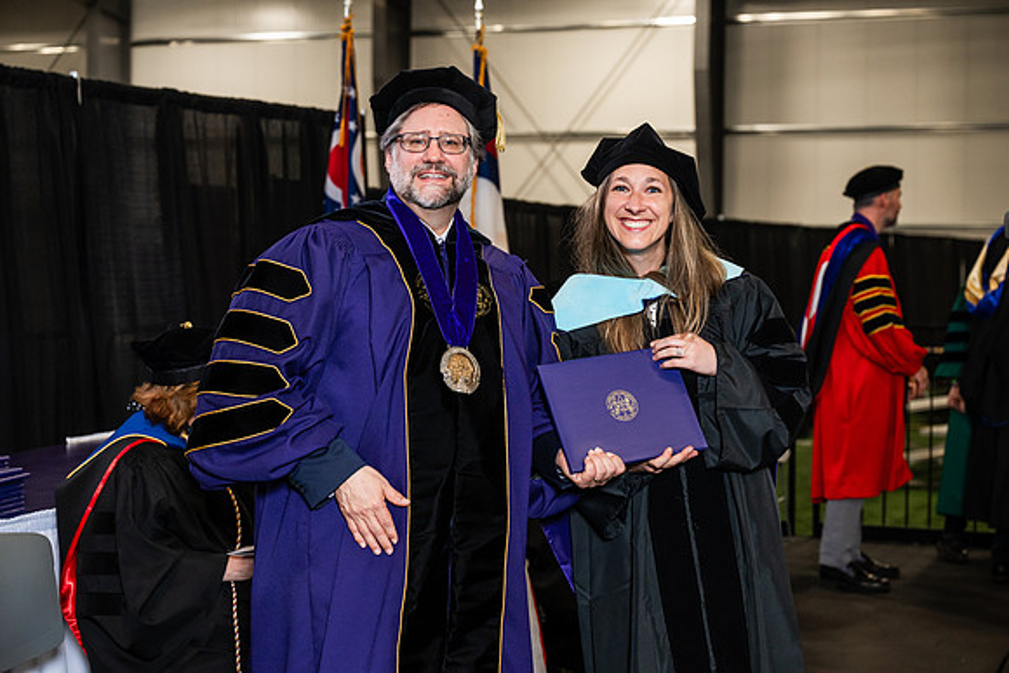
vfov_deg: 20.6
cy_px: 336
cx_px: 504
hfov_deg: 30.5
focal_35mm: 66
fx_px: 1850
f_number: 4.5
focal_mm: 66
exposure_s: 1/200
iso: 1250
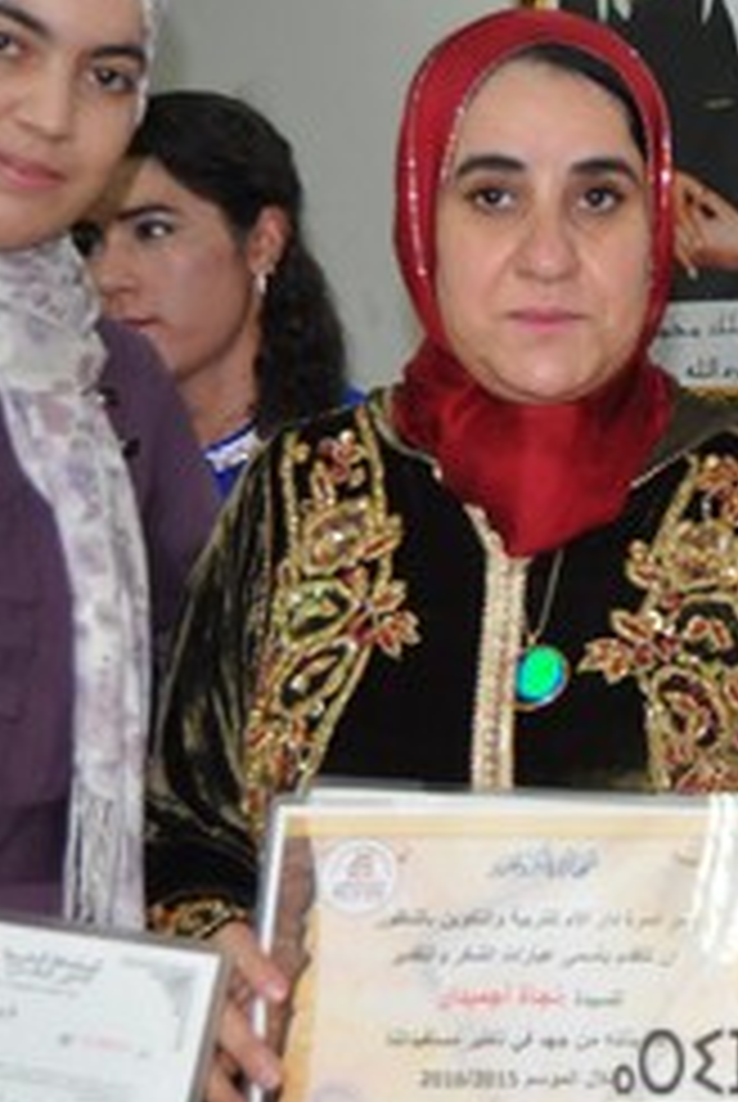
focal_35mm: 86
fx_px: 2637
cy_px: 425
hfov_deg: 15.3
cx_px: 896
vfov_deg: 23.6
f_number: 3.5
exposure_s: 1/80
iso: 800
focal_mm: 22
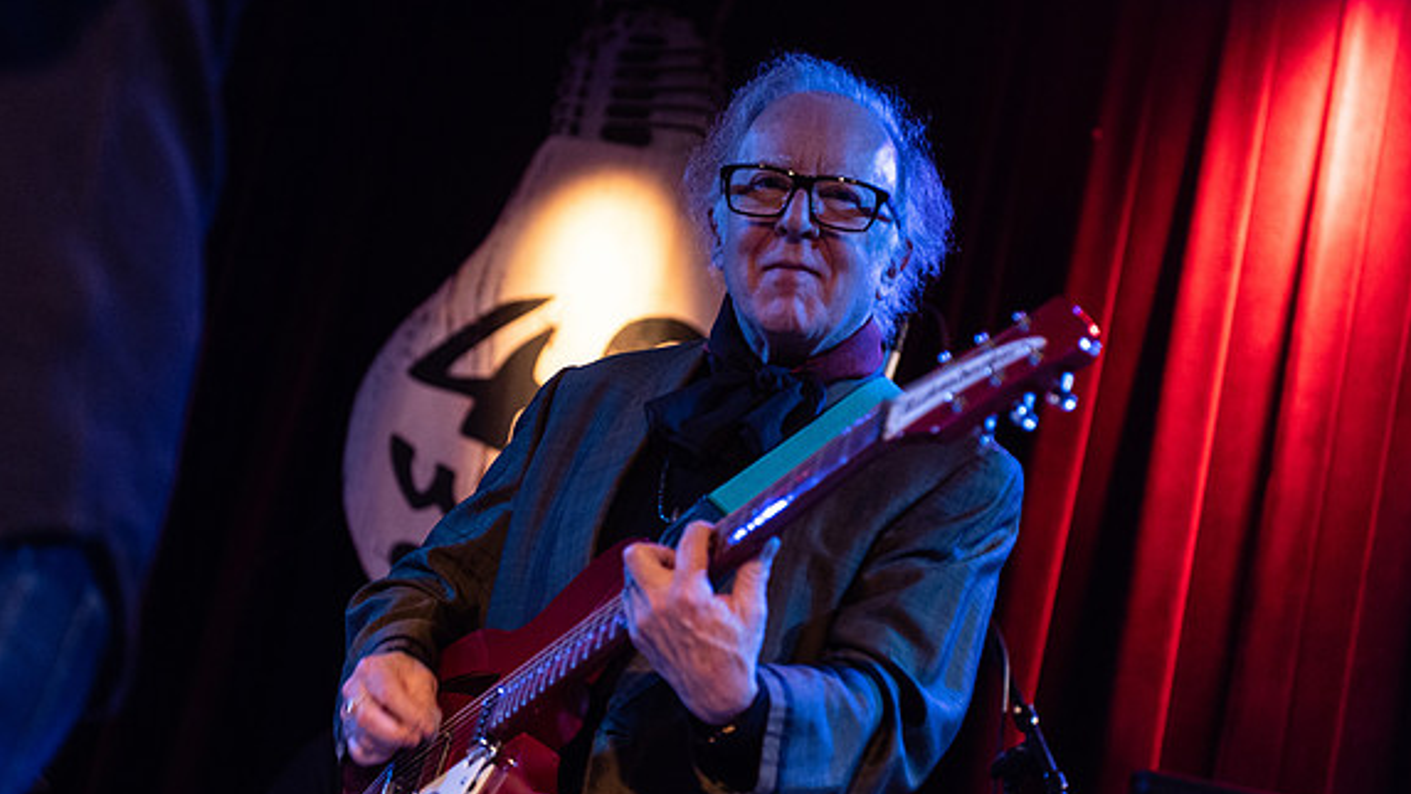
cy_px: 402
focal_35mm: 86
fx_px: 3218
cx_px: 715
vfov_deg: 14.1
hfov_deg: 24.7
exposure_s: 1/200
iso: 2000
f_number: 3.2
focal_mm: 70
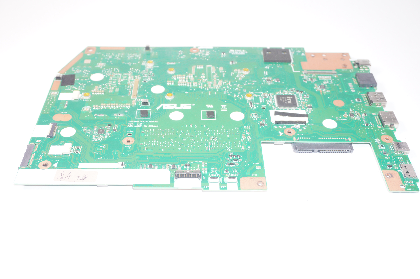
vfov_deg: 33.0
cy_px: 140
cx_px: 210
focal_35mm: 40
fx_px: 472
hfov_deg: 48.0
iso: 160
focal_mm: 27
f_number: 5.6
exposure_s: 1/60
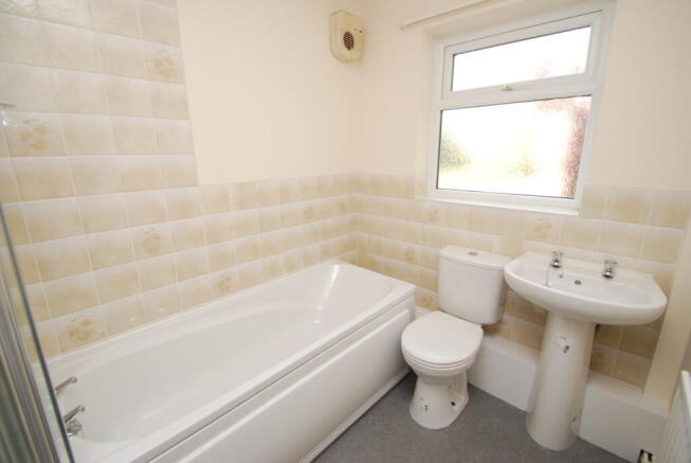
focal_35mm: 15
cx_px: 346
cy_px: 232
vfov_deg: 77.5
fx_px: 288
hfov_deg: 100.3
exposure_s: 1/60
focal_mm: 10
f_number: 4
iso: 200
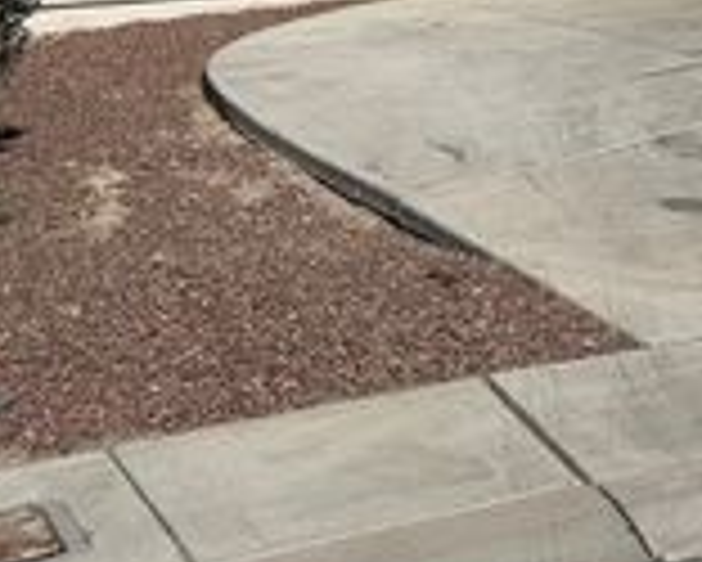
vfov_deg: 18.9
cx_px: 752
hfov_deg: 23.9
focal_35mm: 75
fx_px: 1559
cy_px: -182
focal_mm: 6.76
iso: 80
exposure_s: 1/14286
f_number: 1.78
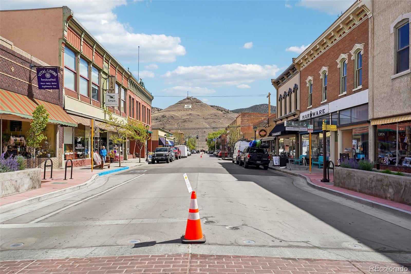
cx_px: 206
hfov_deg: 76.8
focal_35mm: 23
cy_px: 137
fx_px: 259
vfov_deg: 55.7
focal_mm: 22.7
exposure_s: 1/320
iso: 100
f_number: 8
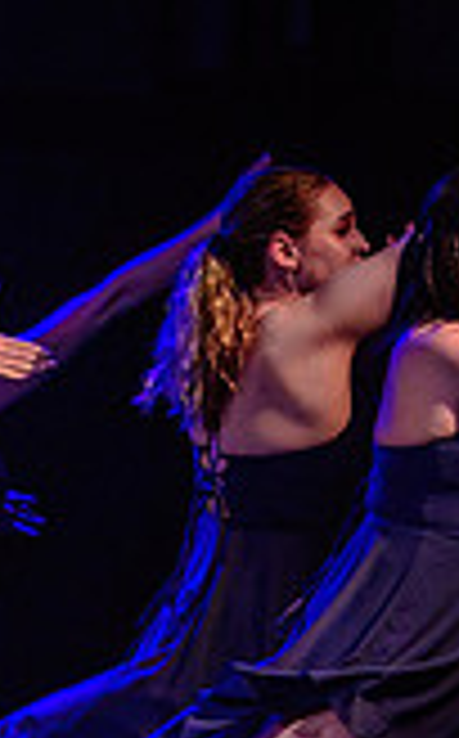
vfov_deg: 4.3
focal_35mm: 494
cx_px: -315
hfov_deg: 2.6
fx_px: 9922
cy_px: 257
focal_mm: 110
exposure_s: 1/200
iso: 1600
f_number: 2.8
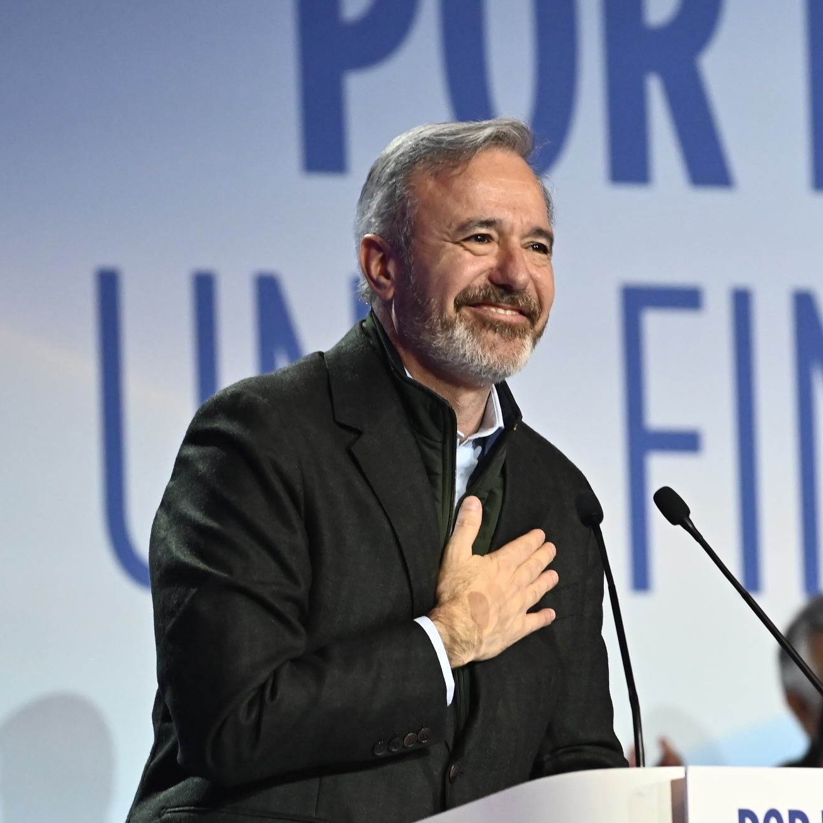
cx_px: 481
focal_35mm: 384
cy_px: 412
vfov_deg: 4.6
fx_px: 10329
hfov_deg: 4.6
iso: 4000
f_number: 4
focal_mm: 200
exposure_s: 1/250
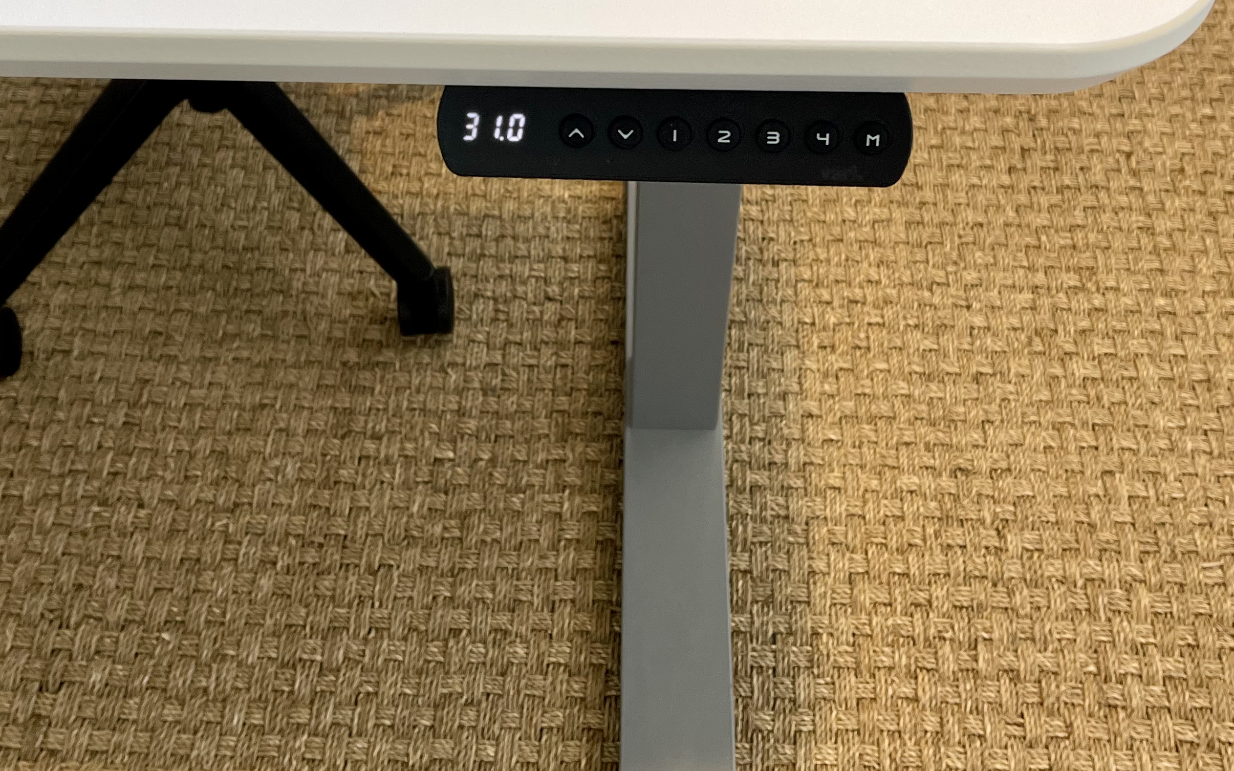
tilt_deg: -50.2
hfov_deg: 45.3
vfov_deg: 28.7
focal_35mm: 44
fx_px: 1480
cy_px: 184
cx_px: 621
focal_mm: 5.1
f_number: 1.6
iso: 100
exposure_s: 1/120
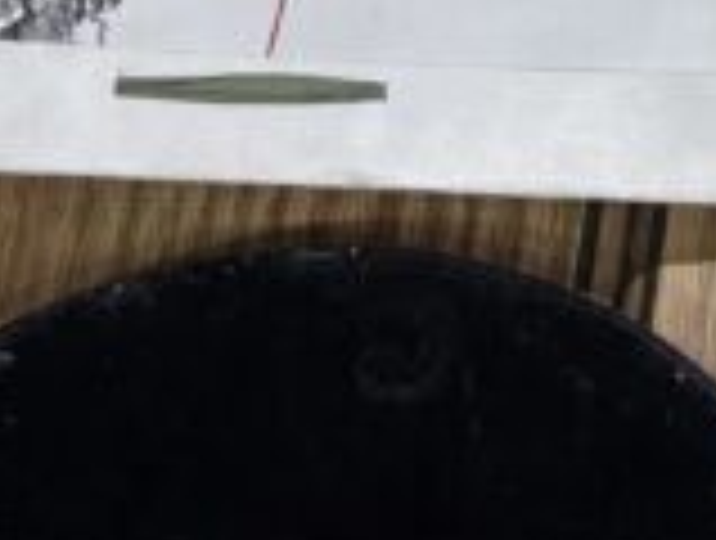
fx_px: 3462
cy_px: -148
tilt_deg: -58.5
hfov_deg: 10.0
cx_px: 1855
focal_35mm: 167
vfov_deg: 8.8
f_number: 1.6
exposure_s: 1/100
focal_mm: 5.96
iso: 50
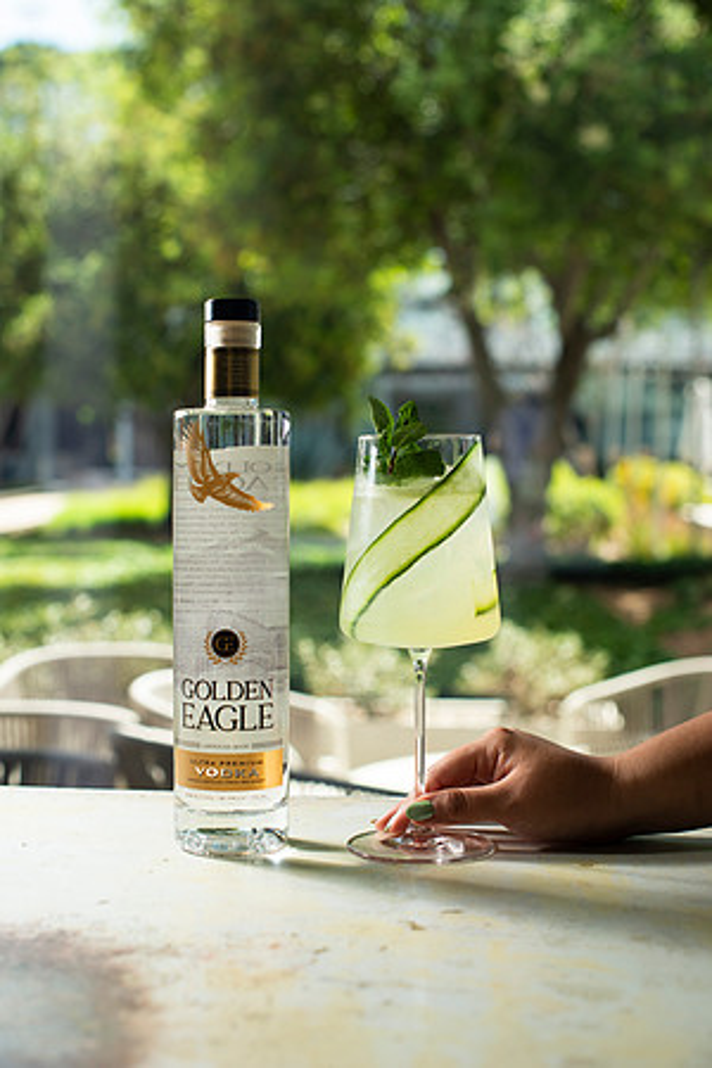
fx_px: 1483
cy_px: 534
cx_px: 356
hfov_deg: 27.0
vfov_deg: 39.6
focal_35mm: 50
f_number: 4
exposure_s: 1/200
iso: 200
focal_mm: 50
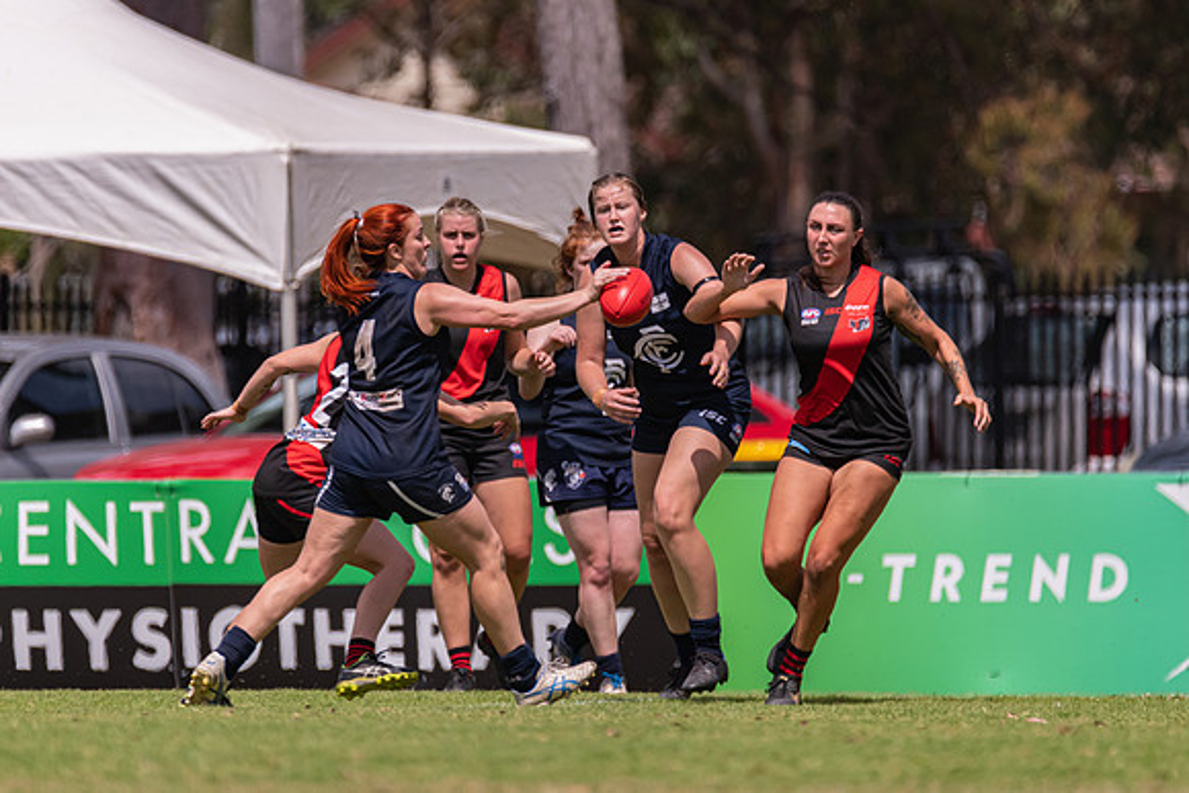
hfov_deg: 2.6
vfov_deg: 1.7
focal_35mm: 807
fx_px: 26655
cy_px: 375
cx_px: 536
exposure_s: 1/3200
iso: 800
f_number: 6.3
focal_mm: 600
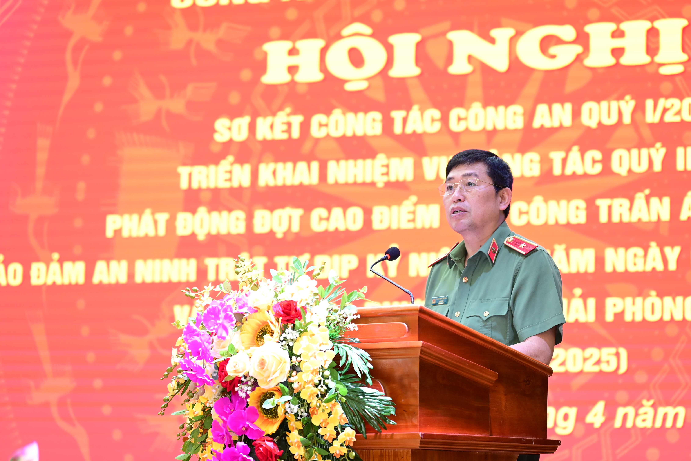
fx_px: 2303
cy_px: 230
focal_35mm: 120
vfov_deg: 11.4
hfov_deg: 17.1
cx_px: 346
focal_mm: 120
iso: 2500
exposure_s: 1/100
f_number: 4.5
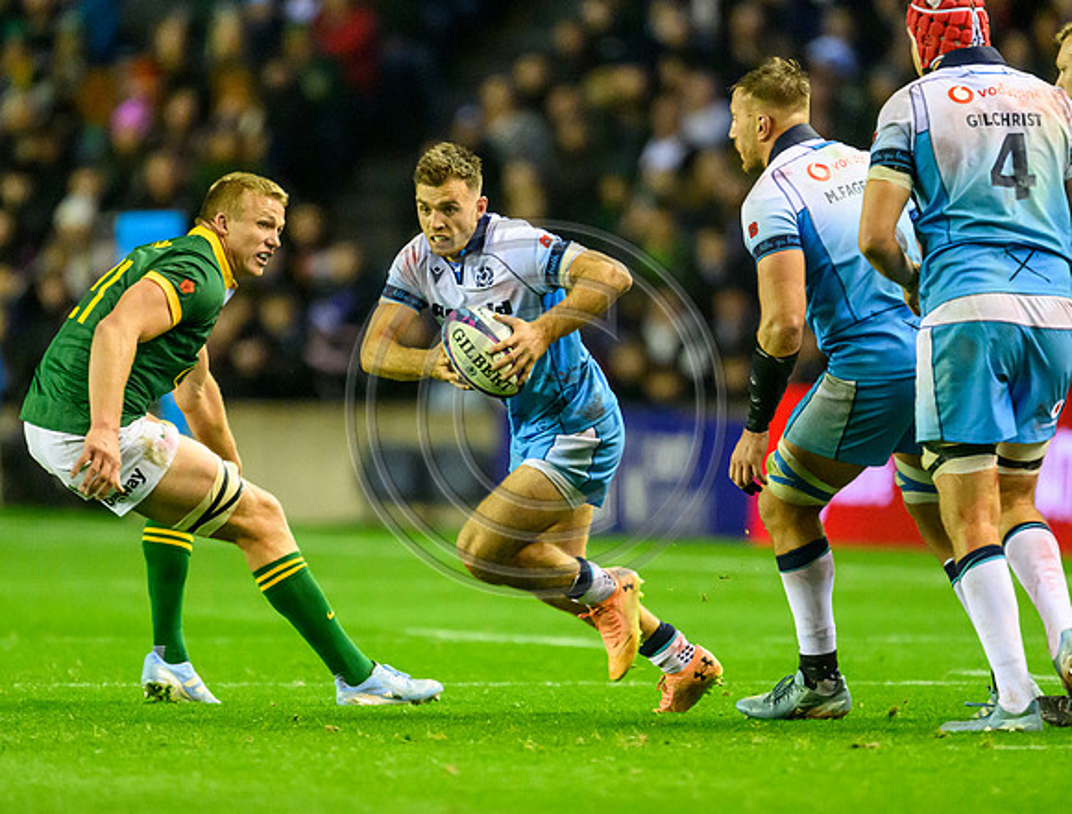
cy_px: 462
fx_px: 24871
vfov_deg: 1.9
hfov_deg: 2.5
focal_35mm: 800
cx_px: 628
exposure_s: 1/1000
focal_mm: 560
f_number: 4
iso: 12800
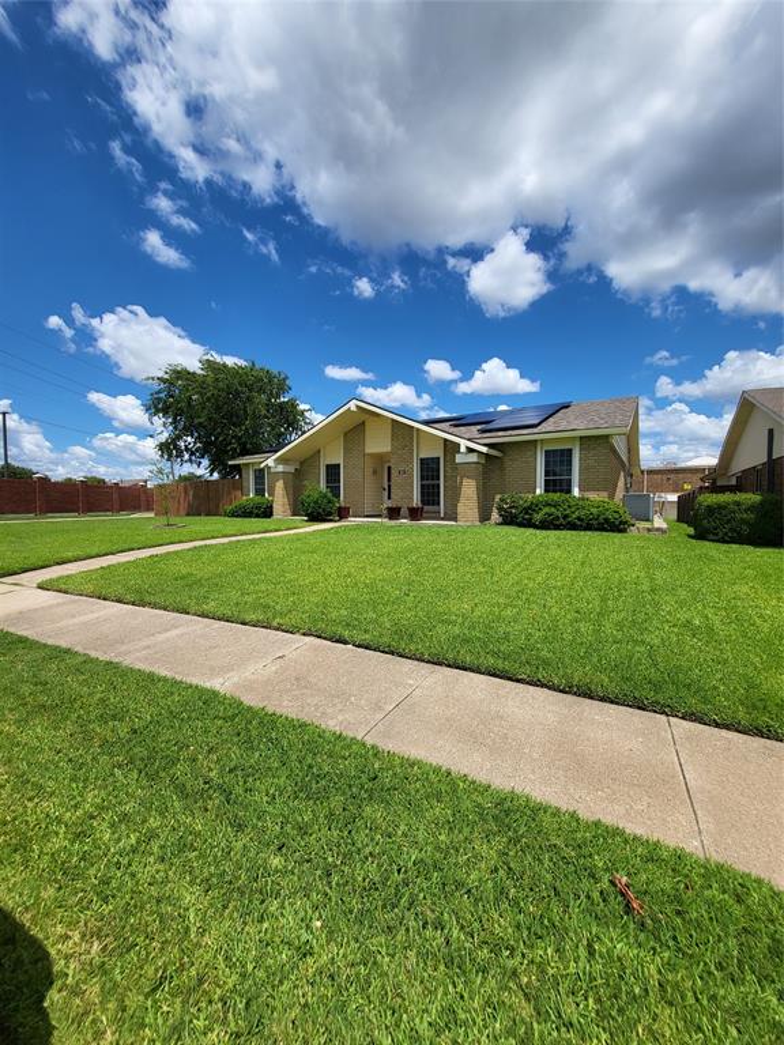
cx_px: 392
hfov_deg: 89.9
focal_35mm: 13
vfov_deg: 106.2
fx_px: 393
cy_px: 522
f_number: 2.2
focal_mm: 1.74
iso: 32
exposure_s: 1/2038
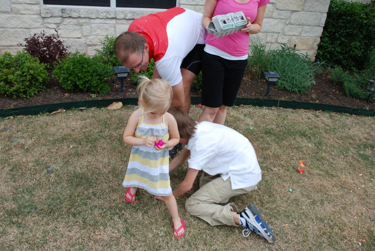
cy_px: 126
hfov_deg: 61.9
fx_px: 313
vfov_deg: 43.7
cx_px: 188
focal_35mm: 30
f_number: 6.3
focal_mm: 20
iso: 100
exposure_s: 1/160
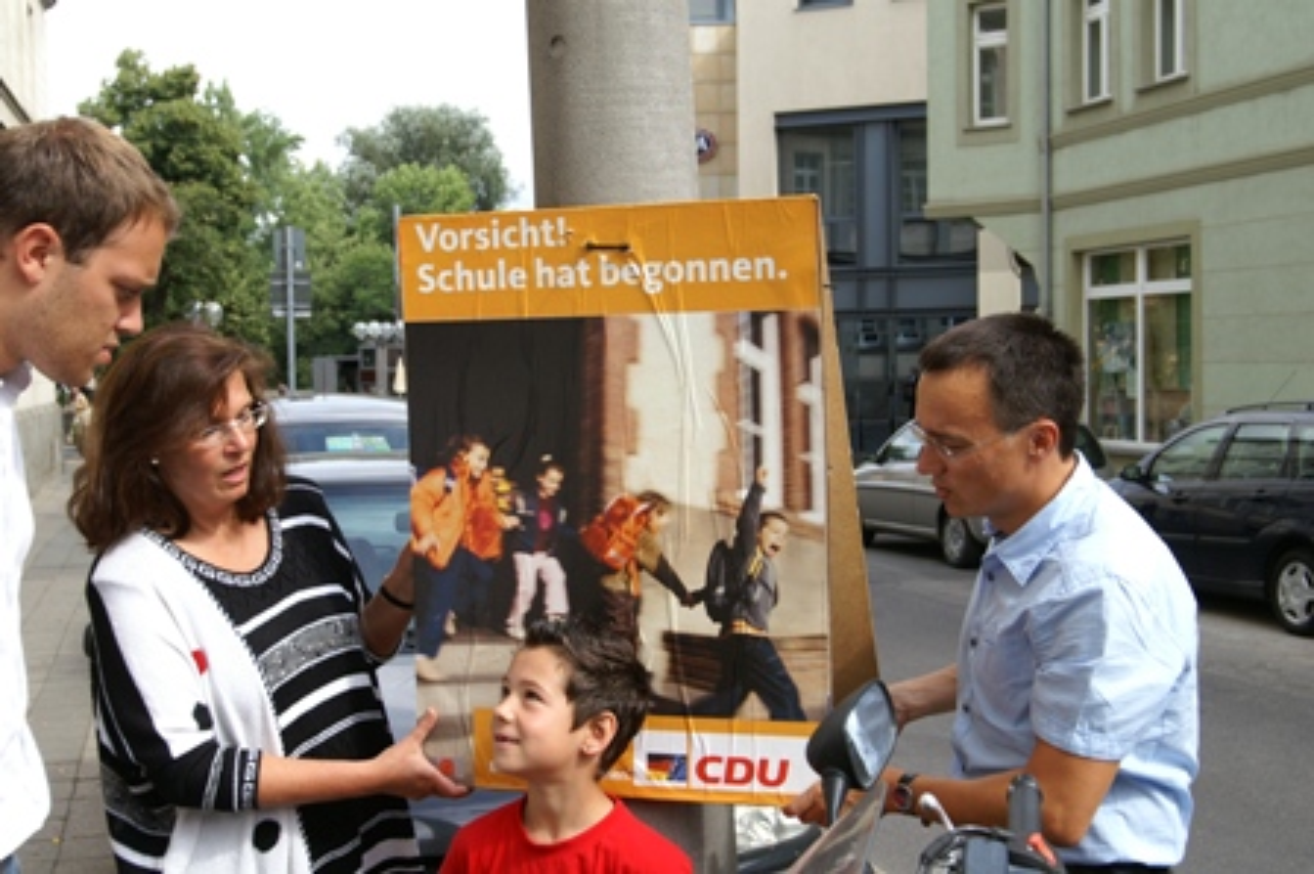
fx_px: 1532
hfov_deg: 46.4
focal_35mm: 42
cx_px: 657
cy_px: 437
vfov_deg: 31.8
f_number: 5.6
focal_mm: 28
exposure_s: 1/250
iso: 100
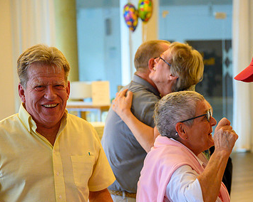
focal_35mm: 89
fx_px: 666
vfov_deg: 17.2
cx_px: 200
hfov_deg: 21.3
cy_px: 137
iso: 2500
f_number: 3.5
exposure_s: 1/200
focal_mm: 58
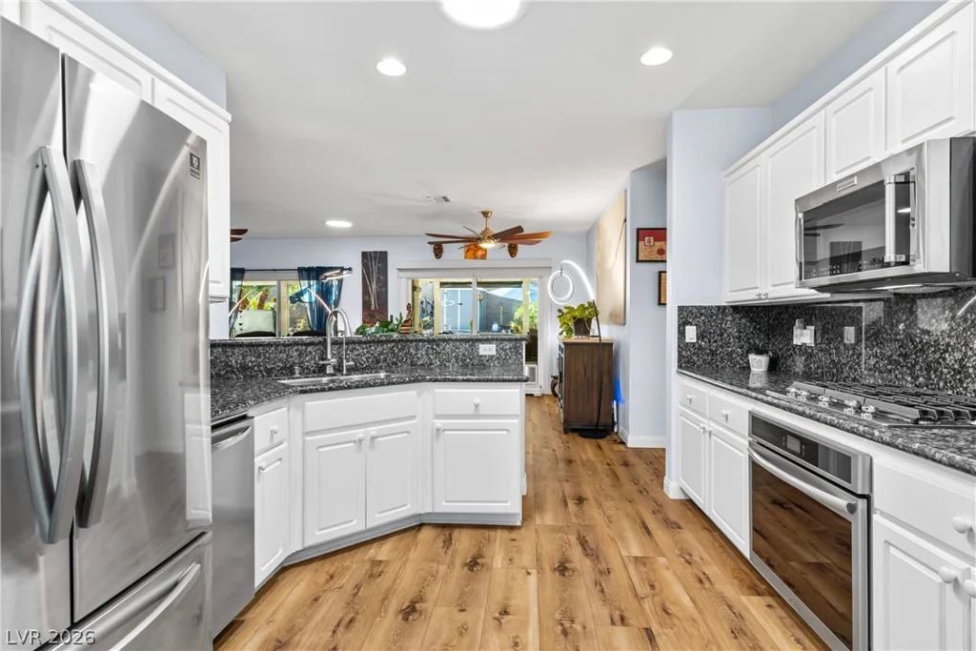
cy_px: 326
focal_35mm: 18
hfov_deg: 90.0
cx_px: 488
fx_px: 488
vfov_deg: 67.4
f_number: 8
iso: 400
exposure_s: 1/1.25
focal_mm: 18
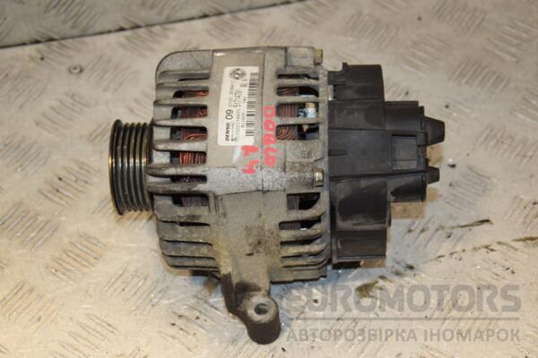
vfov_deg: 17.5
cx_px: 269
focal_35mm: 78
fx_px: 1166
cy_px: 179
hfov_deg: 26.0
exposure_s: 1/200
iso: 800
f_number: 6.3
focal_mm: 52
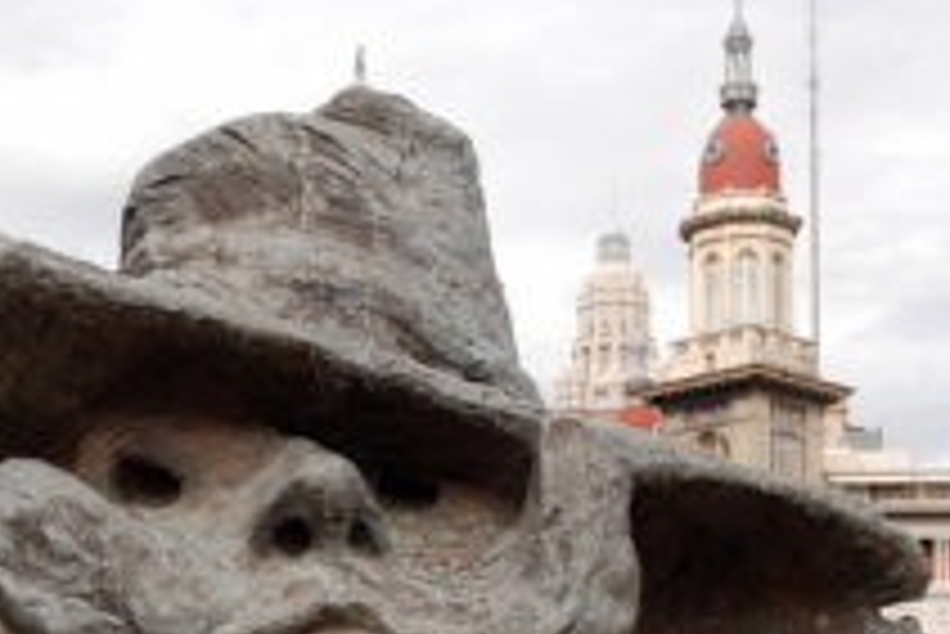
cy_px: 713
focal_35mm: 110
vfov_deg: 12.2
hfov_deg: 18.4
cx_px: 261
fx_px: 2910
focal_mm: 31
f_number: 5.6
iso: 100
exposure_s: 1/200
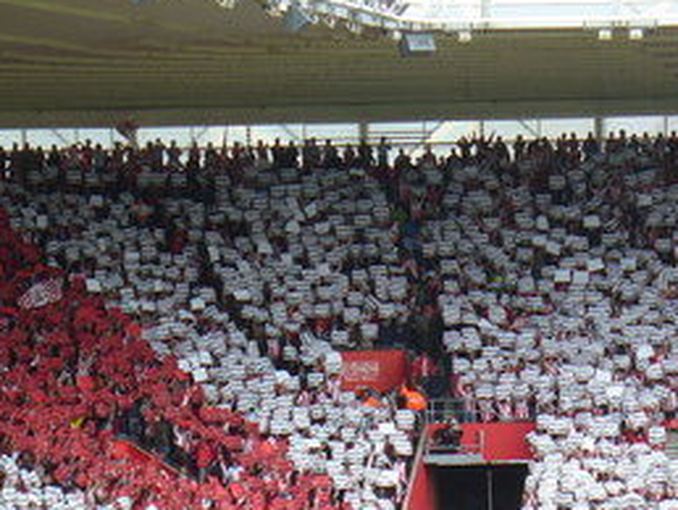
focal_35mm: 243
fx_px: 4764
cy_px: 300
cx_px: 434
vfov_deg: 6.1
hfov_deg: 8.1
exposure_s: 1/250
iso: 80
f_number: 3.5
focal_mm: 16.1
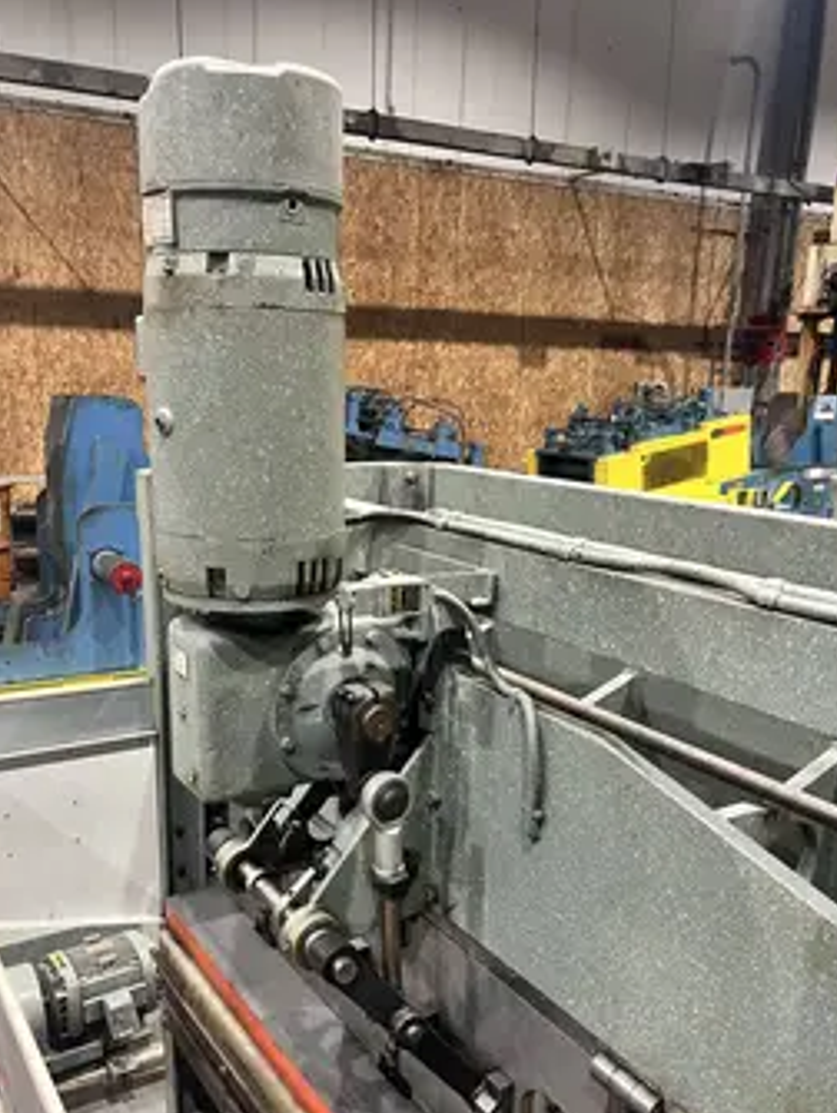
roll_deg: -1.9
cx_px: 402
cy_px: 661
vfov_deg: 57.9
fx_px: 998
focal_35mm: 31
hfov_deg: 45.5
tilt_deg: -14.4
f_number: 1.5
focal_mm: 5.7
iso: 160
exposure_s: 1/60
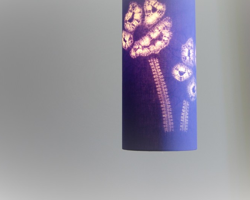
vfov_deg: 24.9
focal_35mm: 61
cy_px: 80
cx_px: 125
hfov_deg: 31.0
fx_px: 451
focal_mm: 28
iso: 400
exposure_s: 1/80
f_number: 4.5
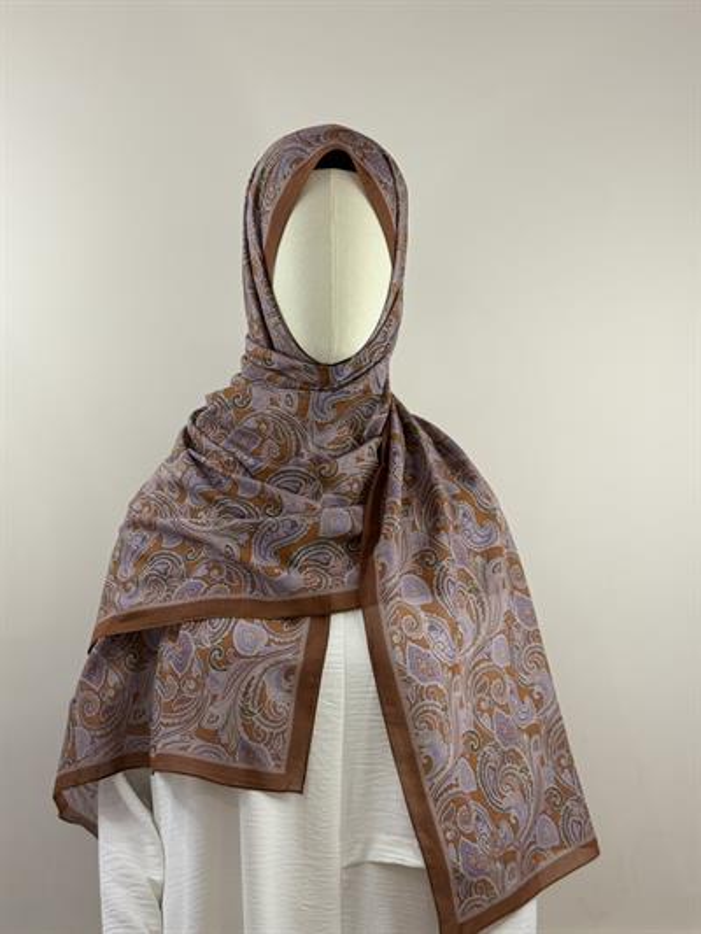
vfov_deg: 39.6
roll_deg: -0.2
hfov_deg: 30.3
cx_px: 350
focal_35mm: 48
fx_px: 1296
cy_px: 467
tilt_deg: -1.9
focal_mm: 6.76
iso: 100
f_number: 1.78
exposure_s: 1/50
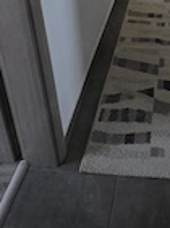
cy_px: -94
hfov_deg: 35.1
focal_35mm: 37
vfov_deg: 31.8
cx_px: 168
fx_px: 243
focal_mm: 2.2
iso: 800
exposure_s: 1/50.3
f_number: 1.9
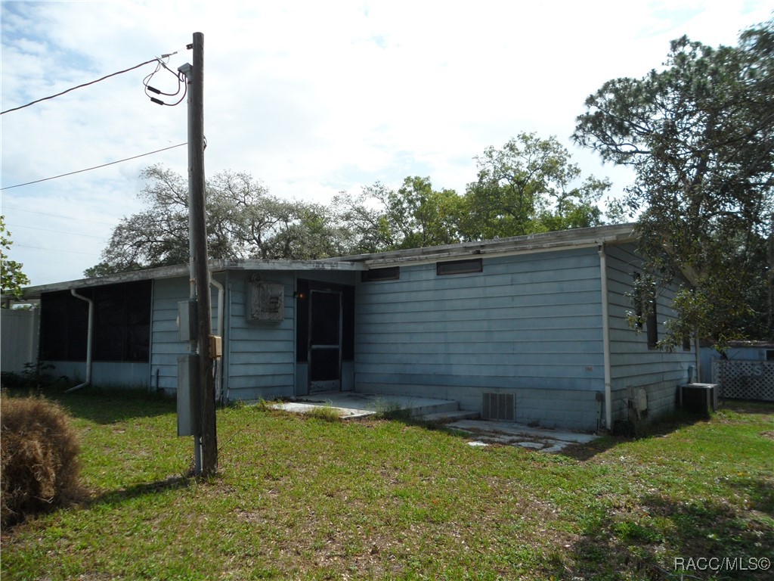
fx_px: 604
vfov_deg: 51.4
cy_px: 290
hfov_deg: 65.3
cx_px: 387
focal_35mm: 27
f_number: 3.5
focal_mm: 4.9
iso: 80
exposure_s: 1/1000
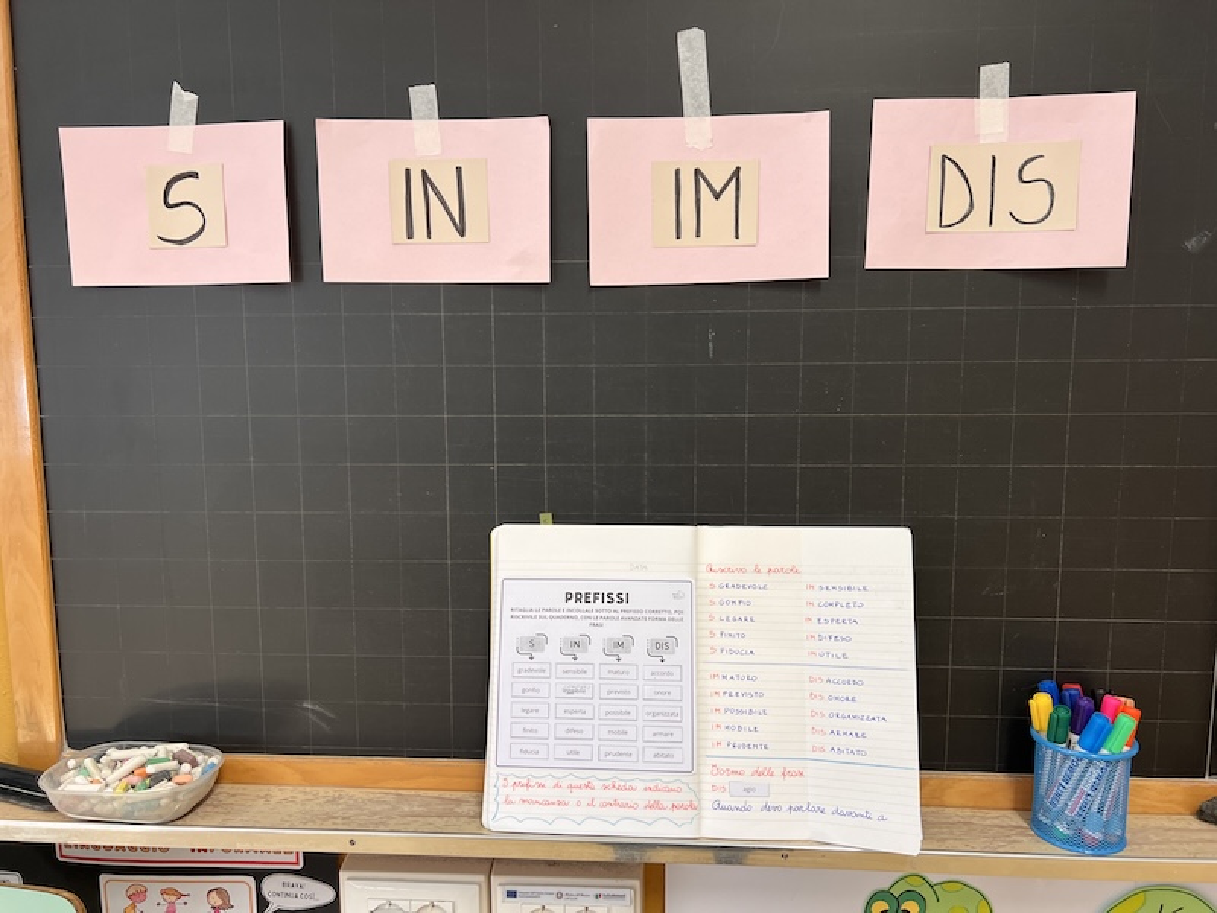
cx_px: 608
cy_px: 456
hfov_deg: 67.3
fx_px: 914
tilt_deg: -6.4
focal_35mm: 26
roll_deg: +0.2
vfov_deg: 53.1
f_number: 1.5
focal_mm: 5.7
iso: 80
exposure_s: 1/100
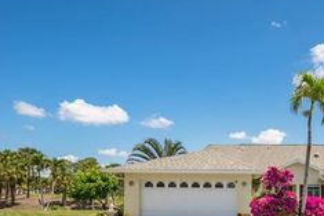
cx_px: 301
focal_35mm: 35
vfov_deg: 34.5
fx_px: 316
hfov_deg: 47.8
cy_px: 215
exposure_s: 1/400
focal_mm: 16.5
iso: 100
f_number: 8
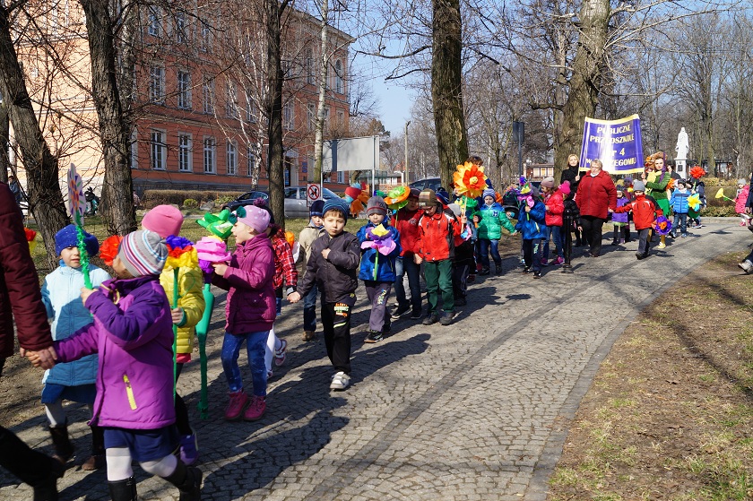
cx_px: 376
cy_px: 250
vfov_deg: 34.2
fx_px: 815
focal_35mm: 39
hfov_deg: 49.6
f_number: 9
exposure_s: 1/125
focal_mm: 26
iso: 100
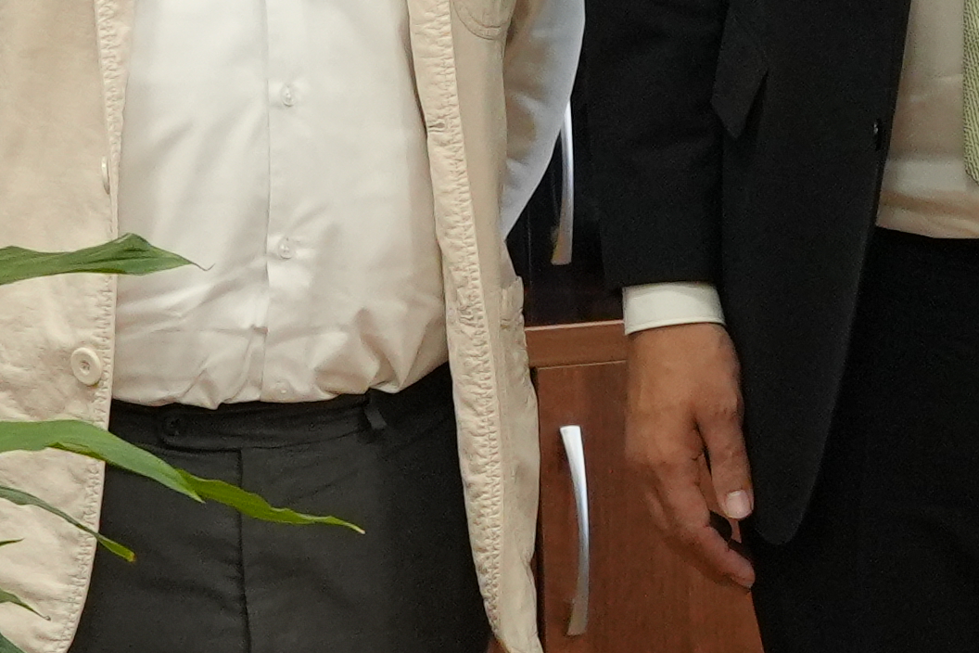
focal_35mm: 211
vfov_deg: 6.5
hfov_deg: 9.7
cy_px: 208
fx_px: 5738
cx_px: 1079
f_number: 4
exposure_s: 1/160
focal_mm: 24
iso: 1600
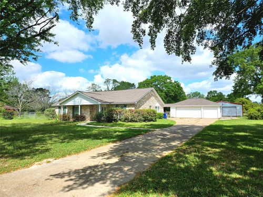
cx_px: 132
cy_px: 98
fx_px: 175
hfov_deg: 73.9
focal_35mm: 23
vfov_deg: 58.9
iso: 25
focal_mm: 5.4
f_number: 1.8
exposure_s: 1/3333
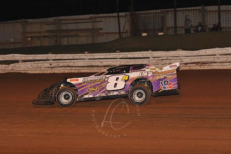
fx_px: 590
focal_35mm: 92
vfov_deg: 14.8
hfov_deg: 22.2
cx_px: 116
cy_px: 77
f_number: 6.3
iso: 1250
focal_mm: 92
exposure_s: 1/320
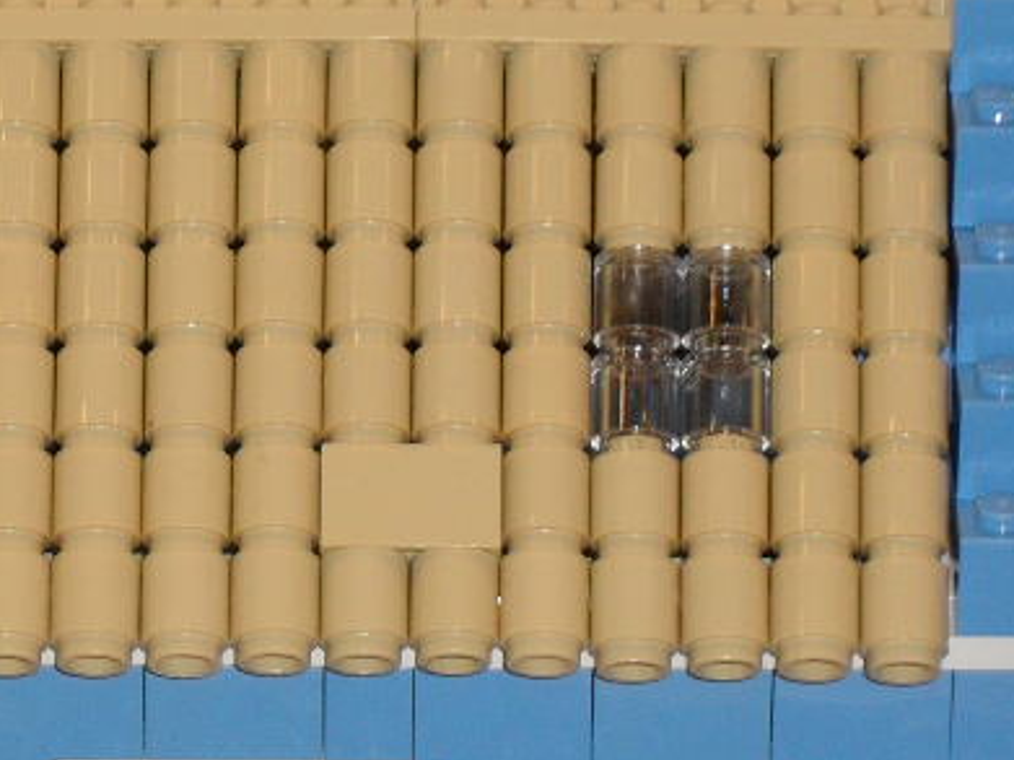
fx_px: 8053
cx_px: 285
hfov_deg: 7.2
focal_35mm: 275
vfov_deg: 5.4
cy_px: 866
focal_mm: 18.9
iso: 200
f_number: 5.8
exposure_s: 1/60
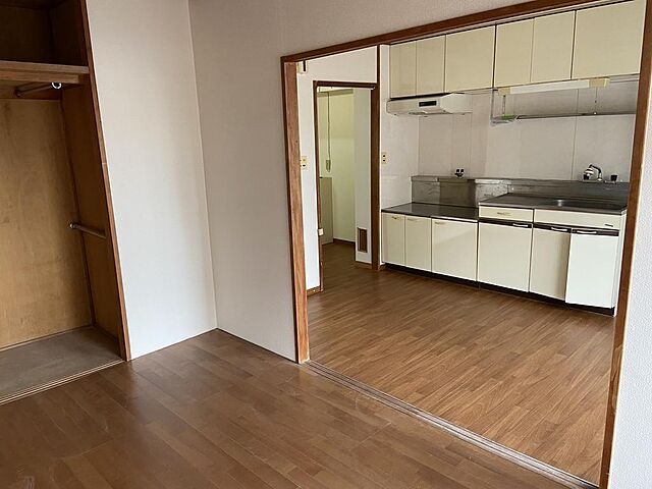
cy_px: 244
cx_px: 326
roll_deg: +2.4
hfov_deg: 67.3
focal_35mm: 26
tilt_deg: -13.5
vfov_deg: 53.1
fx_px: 490
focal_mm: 4.25
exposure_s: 1/60
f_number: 1.8
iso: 160
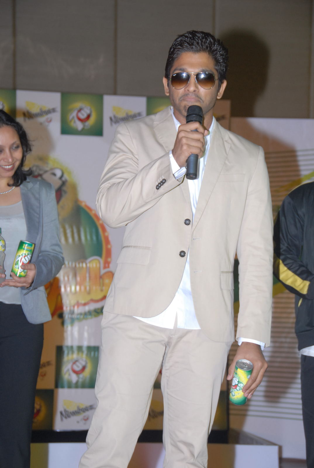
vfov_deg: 20.9
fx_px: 1270
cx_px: 157
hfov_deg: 14.1
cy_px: 234
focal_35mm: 98
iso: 400
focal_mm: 65
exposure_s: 1/125
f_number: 5.6
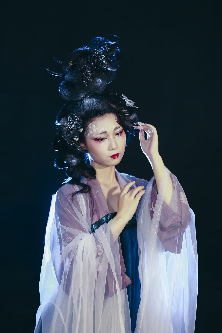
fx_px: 453
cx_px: 111
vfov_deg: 40.3
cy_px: 166
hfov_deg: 27.5
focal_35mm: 49
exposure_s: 1/100
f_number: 2
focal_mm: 50
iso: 320
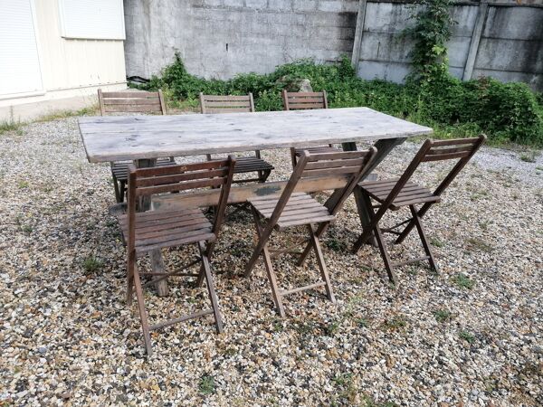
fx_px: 424
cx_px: 272
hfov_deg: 65.3
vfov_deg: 51.4
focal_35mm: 27
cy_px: 204
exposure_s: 1/395
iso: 50
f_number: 1.8
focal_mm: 4.75
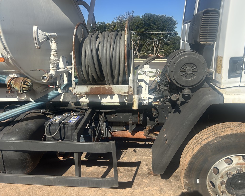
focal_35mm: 28
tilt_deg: -12.5
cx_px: 124
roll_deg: +0.4
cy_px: 96
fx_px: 203
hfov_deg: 62.2
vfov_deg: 51.5
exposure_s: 1/3165
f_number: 1.5
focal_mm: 5.7
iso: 50
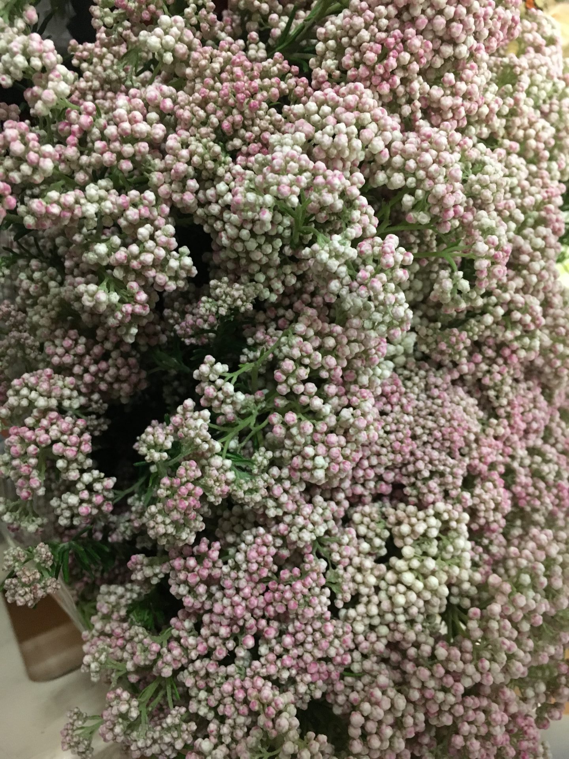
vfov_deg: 61.7
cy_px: 380
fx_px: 636
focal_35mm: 29
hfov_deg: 48.2
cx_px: 284
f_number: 2.2
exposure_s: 1/17
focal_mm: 4.15
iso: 400
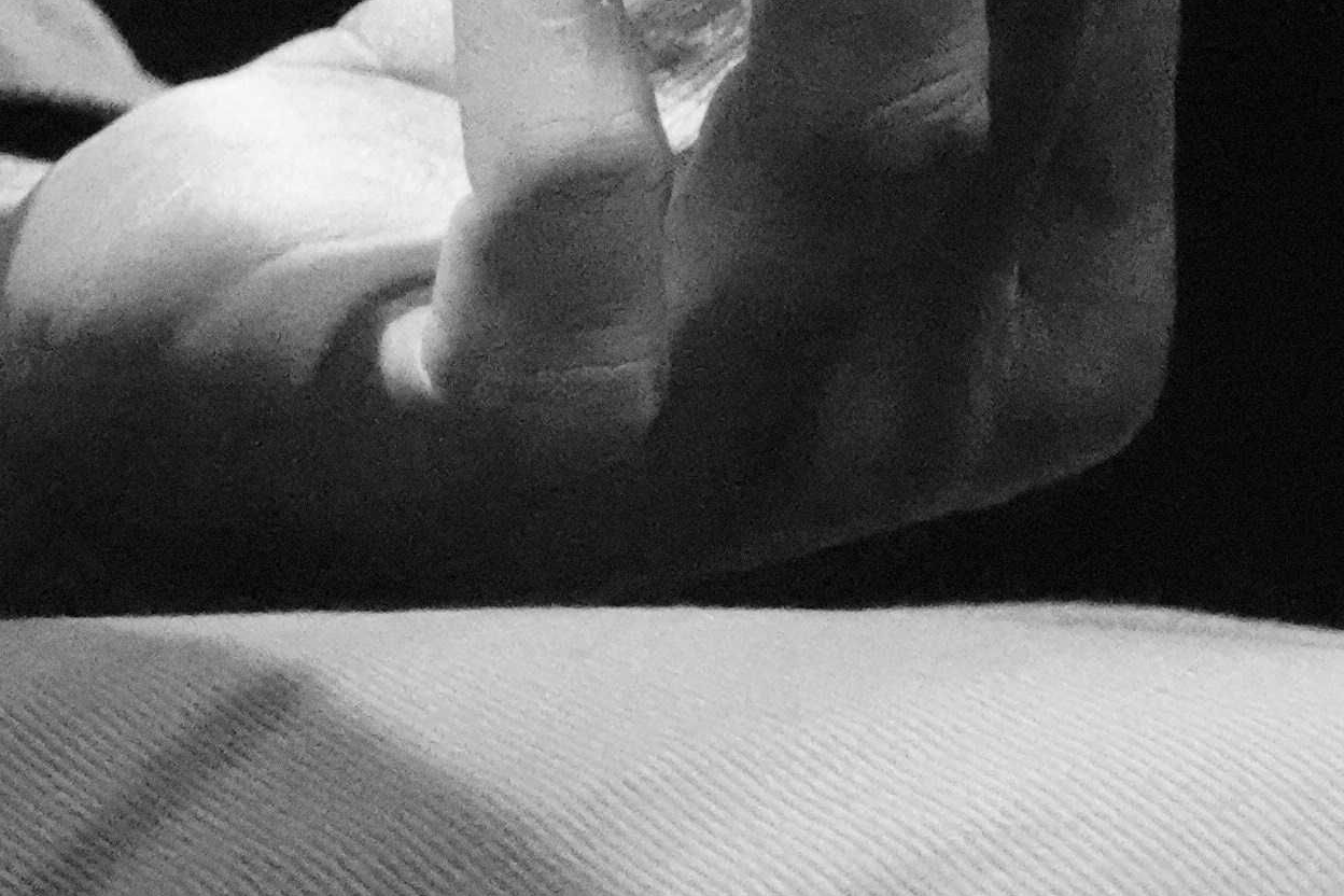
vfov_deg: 0.6
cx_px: -922
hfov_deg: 0.8
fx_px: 92803
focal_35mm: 2486
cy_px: -196
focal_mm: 207.88
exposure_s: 1/320
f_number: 4
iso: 12800
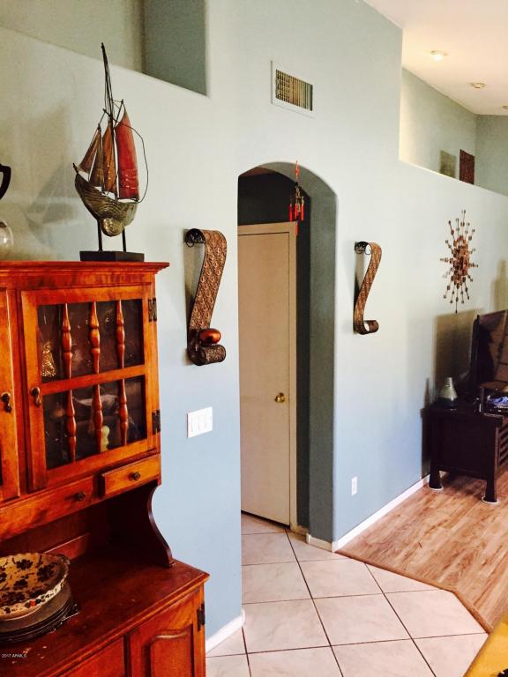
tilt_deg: -5.8
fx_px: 567
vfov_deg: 61.7
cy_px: 338
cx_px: 254
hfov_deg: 48.2
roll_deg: -0.2
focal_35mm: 29
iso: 250
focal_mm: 4.15
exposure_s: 1/30
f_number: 2.2
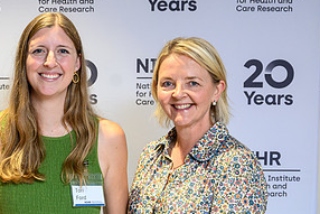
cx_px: 50
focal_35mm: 102
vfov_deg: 13.4
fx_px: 907
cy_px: 166
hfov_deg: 19.7
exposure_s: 1/200
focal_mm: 45
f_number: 4.5
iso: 3200
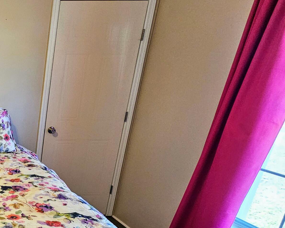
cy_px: 177
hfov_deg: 39.2
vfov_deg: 44.0
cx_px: -62
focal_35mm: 32
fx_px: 270
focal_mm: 2.2
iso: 320
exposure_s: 1/60
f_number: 2.2
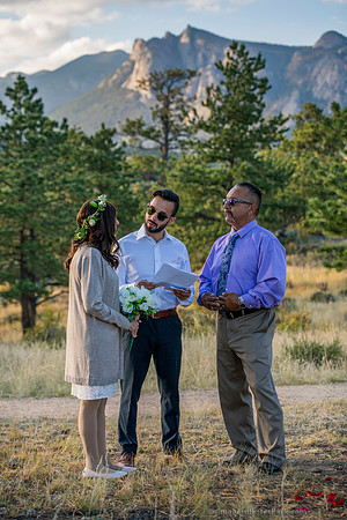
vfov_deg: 28.8
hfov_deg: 19.5
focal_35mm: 70
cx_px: 174
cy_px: 260
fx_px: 1012
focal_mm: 70
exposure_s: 1/400
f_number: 3.5
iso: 125
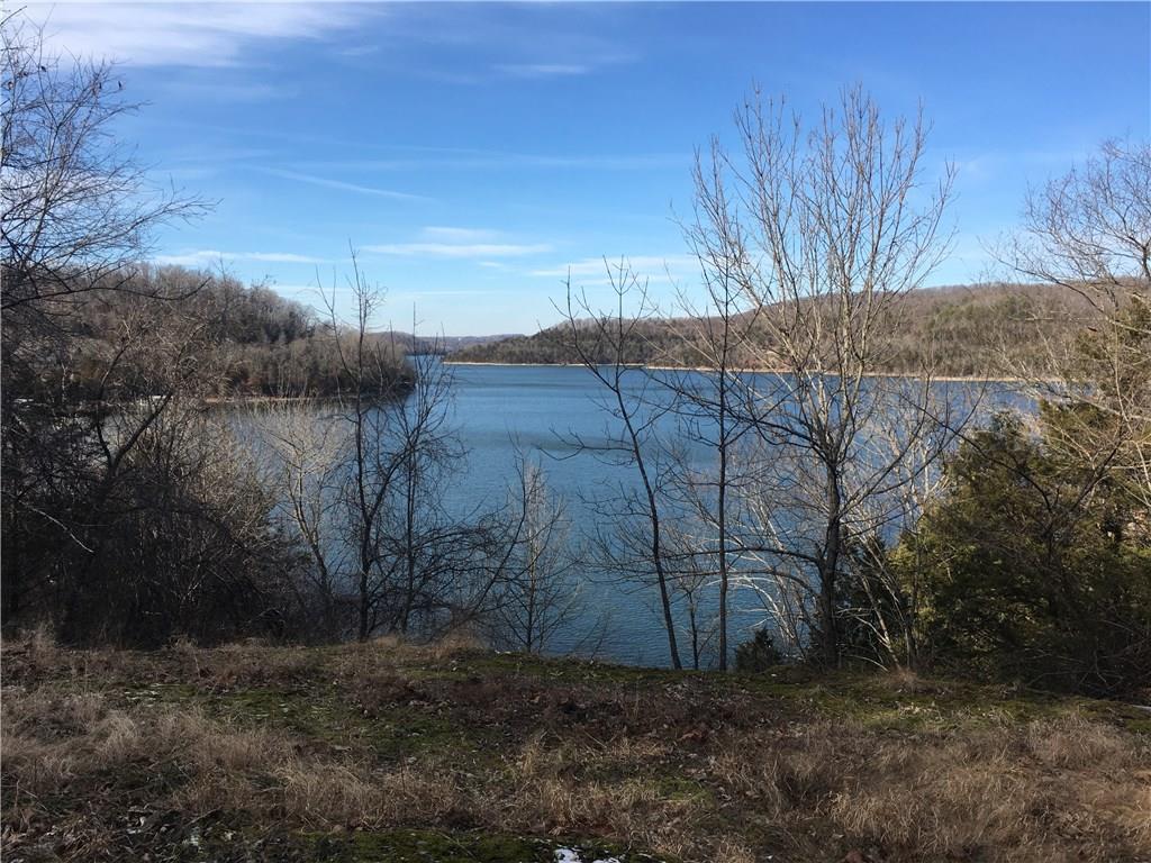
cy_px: 432
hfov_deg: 61.7
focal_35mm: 29
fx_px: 964
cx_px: 576
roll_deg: -1.3
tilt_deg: -3.5
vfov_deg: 48.2
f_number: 2.2
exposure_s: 1/999
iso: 25
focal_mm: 4.15
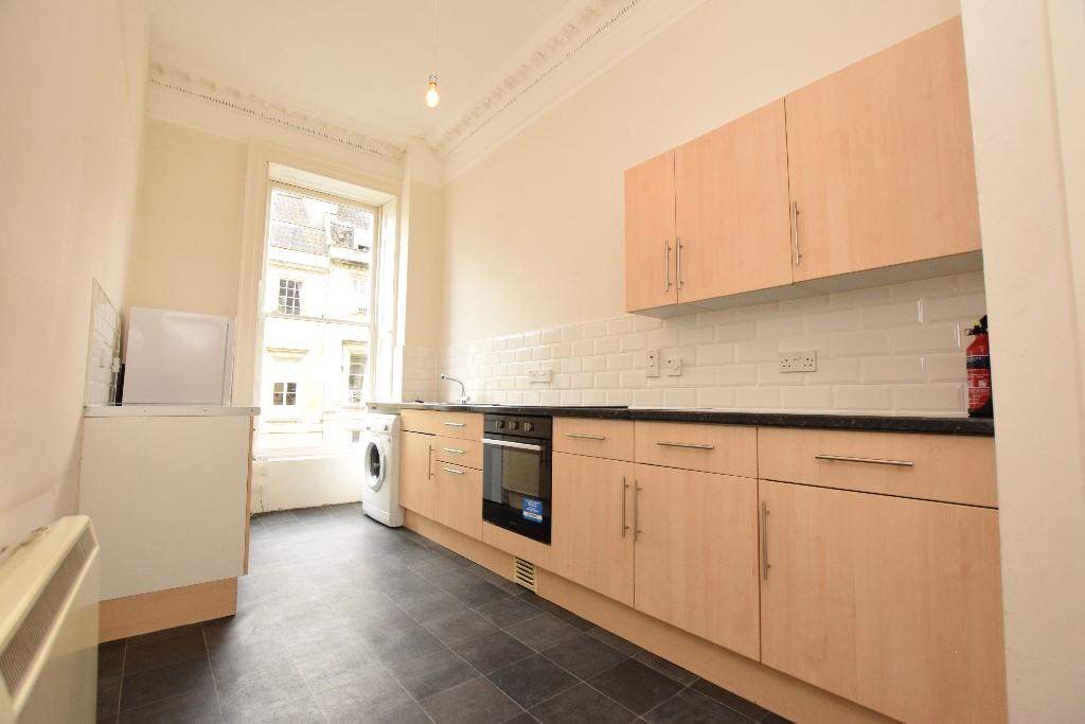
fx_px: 452
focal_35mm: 15
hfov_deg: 100.4
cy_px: 362
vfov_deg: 77.3
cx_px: 542
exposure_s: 1/200
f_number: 5
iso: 1400
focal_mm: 10
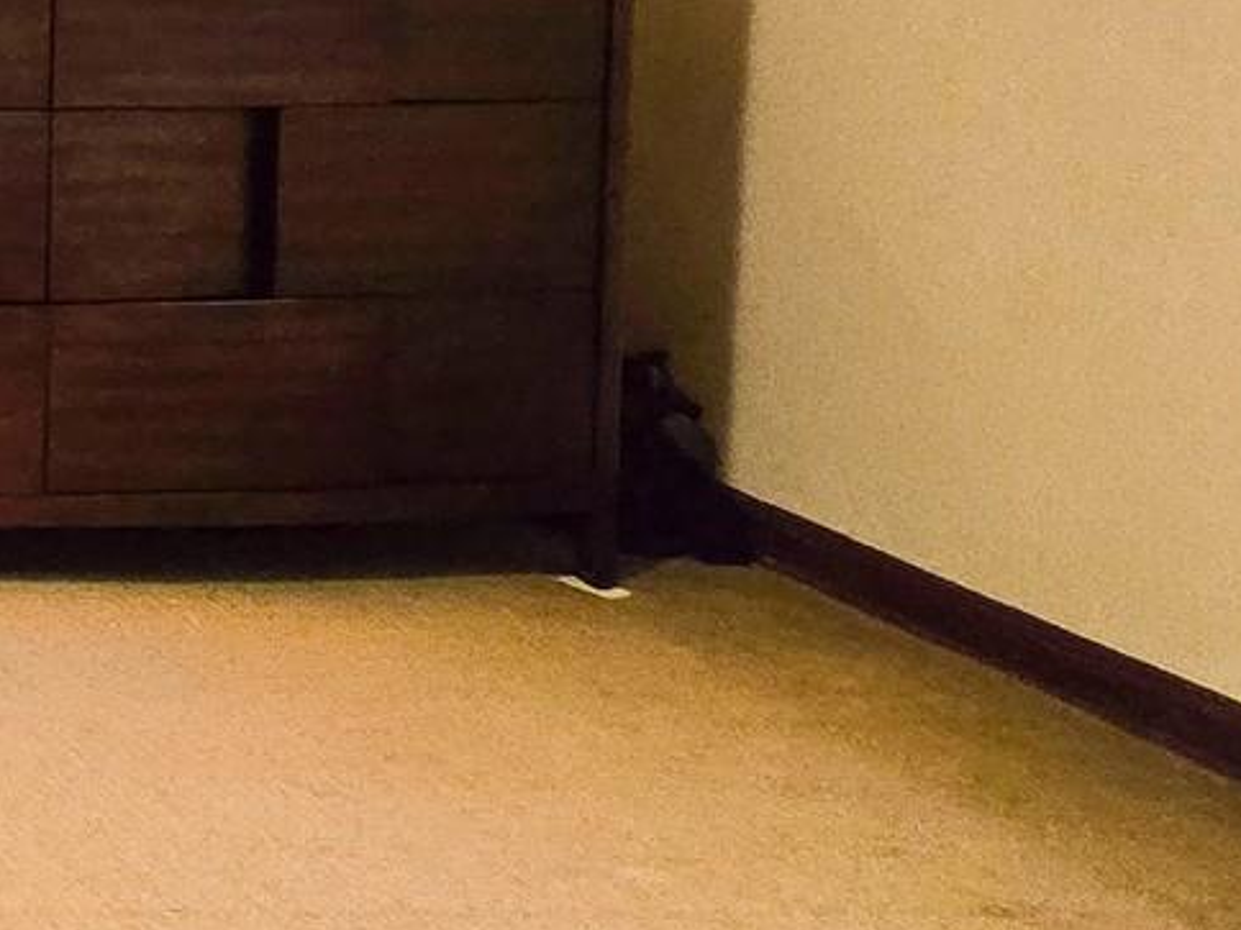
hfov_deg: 19.8
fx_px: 1972
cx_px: -1192
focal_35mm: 55
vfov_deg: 24.0
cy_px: -208
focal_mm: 2.2
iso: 500
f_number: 2.2
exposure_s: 1/60
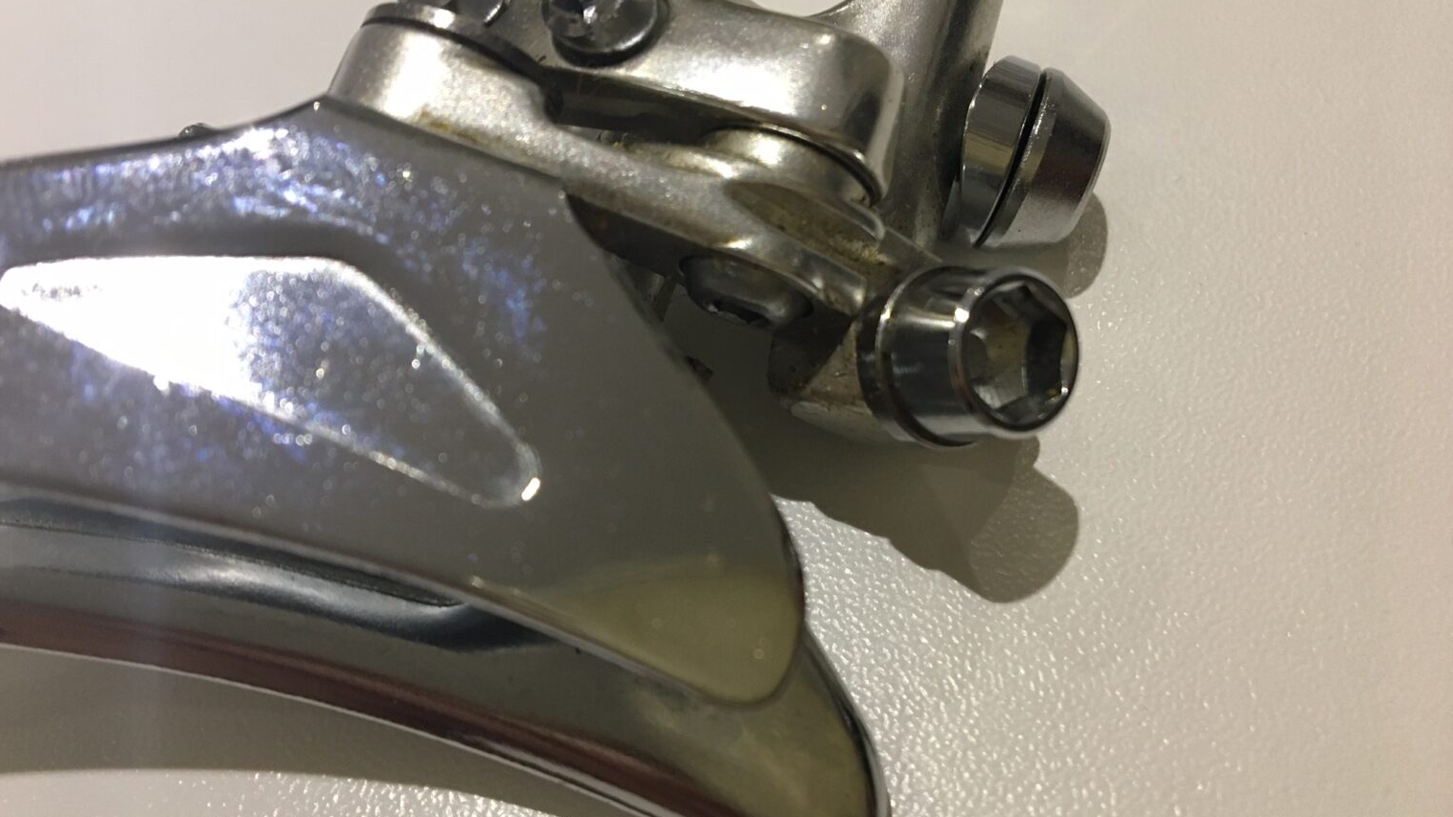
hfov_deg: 61.0
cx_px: 718
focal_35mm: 32
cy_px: 410
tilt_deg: -61.2
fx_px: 1233
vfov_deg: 36.7
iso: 160
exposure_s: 1/33
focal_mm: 4.15
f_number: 2.2
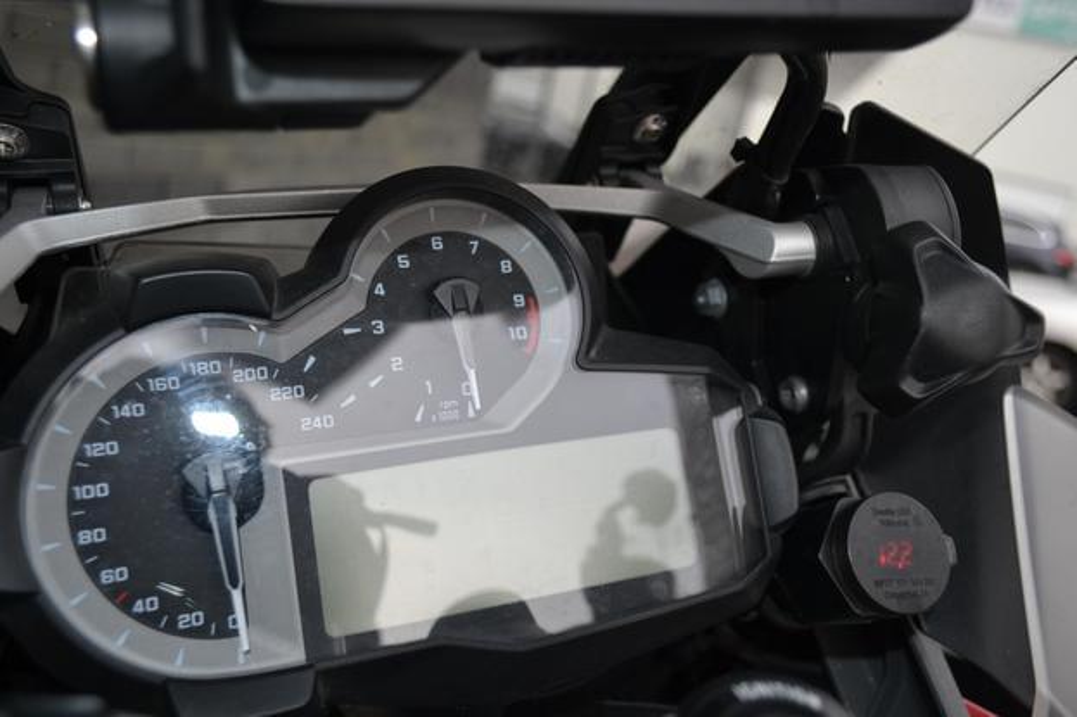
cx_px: 538
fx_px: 987
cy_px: 358
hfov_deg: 57.2
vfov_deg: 39.9
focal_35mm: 33
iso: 160
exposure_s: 1/125
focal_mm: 22
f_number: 4
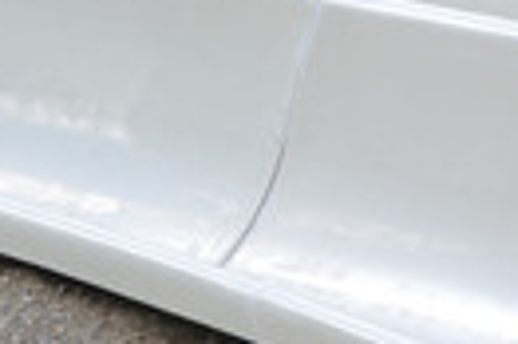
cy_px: 152
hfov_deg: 3.4
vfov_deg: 2.3
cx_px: -186
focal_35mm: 597
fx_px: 8579
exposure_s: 1/1250
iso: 1600
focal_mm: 195
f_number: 6.3
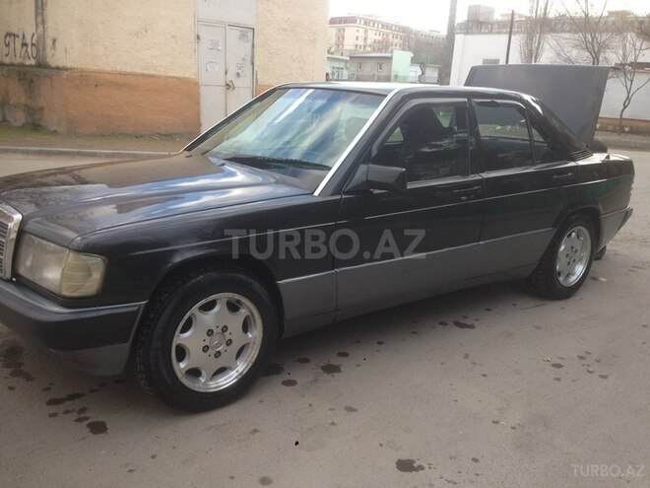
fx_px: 620
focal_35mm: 33
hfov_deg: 55.4
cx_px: 325
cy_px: 244
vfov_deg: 42.9
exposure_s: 1/100
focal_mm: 4.12
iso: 64
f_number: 2.4
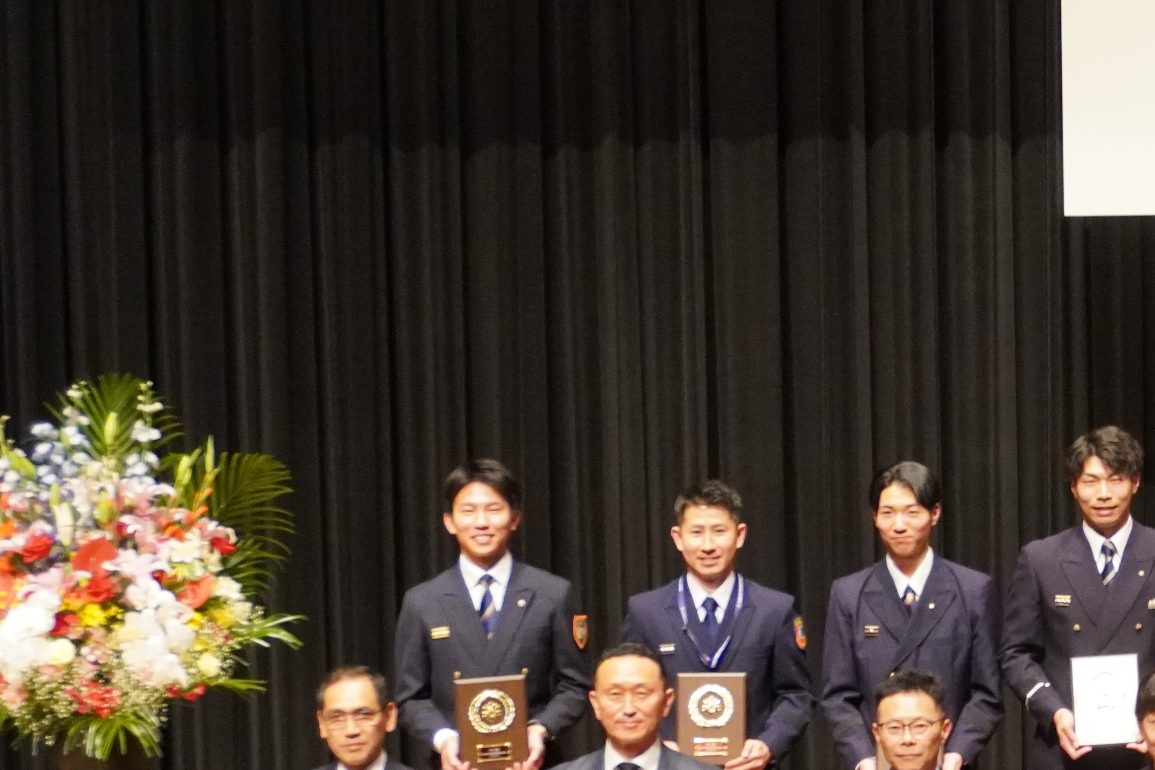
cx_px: 1282
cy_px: 427
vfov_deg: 13.4
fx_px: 3272
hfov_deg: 19.2
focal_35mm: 102
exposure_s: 1/160
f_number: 4.5
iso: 3200
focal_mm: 26
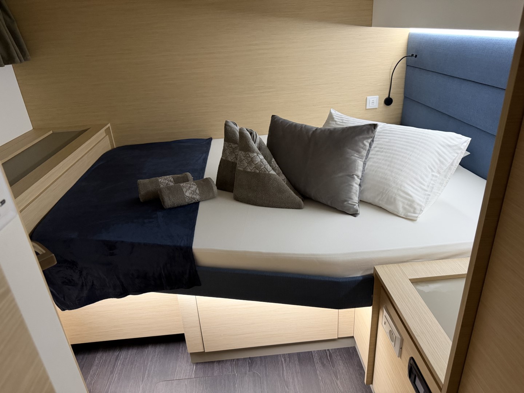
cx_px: 262
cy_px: 196
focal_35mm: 24
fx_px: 363
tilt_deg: -25.8
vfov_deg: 56.8
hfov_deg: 71.6
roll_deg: +4.6
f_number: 1.78
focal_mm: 6.76
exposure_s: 1/50
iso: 400
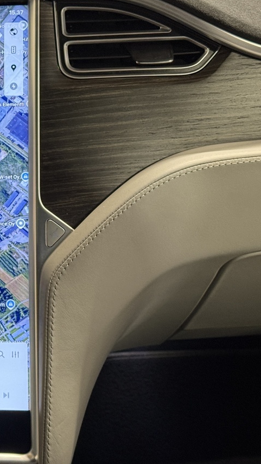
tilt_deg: -18.0
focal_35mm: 88
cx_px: -112
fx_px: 1084
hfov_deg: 13.1
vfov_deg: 24.2
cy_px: 233
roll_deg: +1.7
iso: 200
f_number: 1.78
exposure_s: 1/48
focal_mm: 6.76
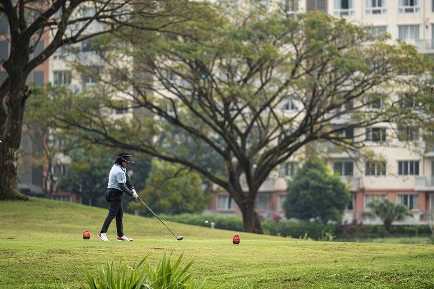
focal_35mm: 200
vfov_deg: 6.9
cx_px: 217
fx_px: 2411
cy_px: 144
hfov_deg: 10.3
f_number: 2.8
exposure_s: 1/2000
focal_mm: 200
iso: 280
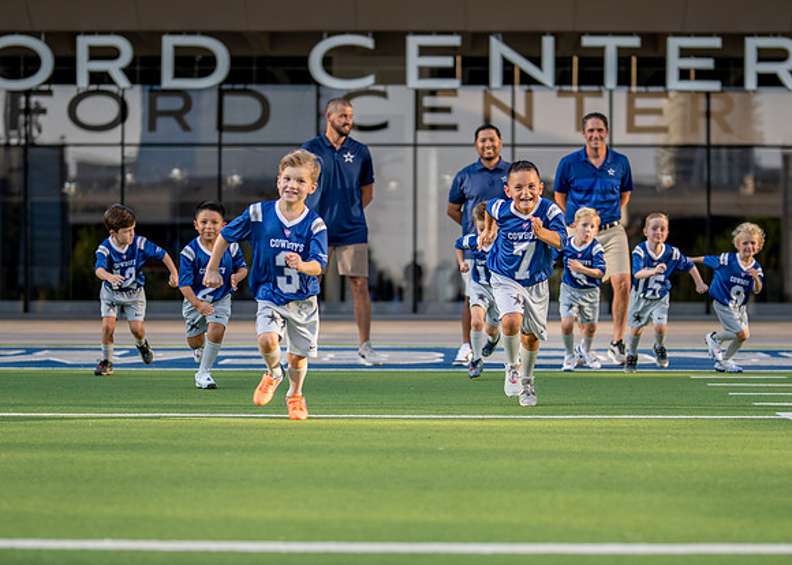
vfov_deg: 15.3
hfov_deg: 21.3
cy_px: 320
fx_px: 2107
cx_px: 427
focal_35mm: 94
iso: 125
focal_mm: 50
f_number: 1.2
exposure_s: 1/3200
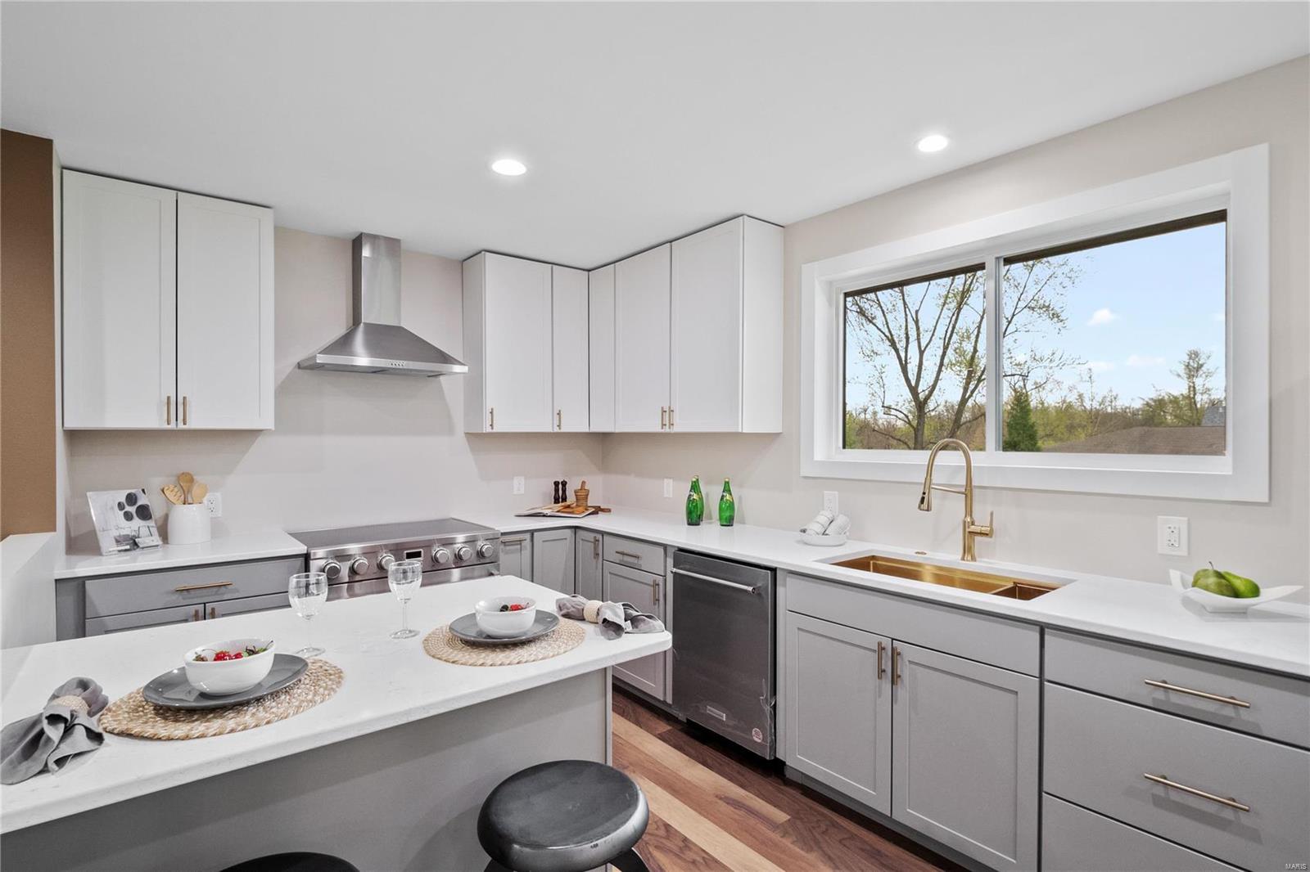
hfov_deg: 96.7
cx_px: 655
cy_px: 436
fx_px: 582
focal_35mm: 16
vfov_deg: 73.7
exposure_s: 1/5
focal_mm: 8
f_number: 8
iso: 400
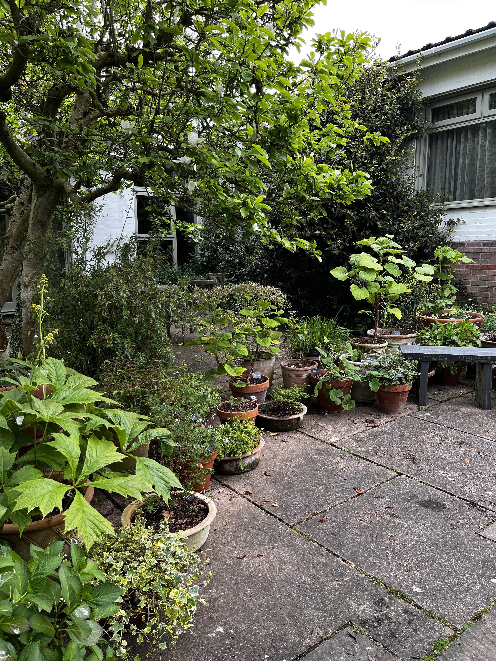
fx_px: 497
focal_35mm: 26
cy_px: 330
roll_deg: +1.9
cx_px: 248
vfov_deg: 67.3
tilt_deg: -9.8
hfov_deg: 53.1
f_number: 1.6
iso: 40
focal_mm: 5.1
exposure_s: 1/122
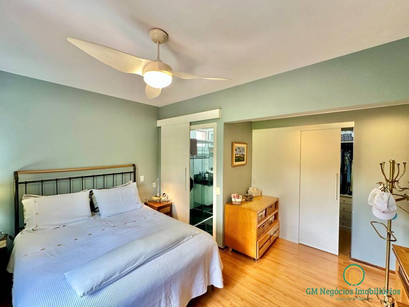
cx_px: 204
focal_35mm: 14
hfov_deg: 102.1
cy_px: 154
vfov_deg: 85.7
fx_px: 165
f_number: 2.2
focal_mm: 2.22
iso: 160
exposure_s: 1/60
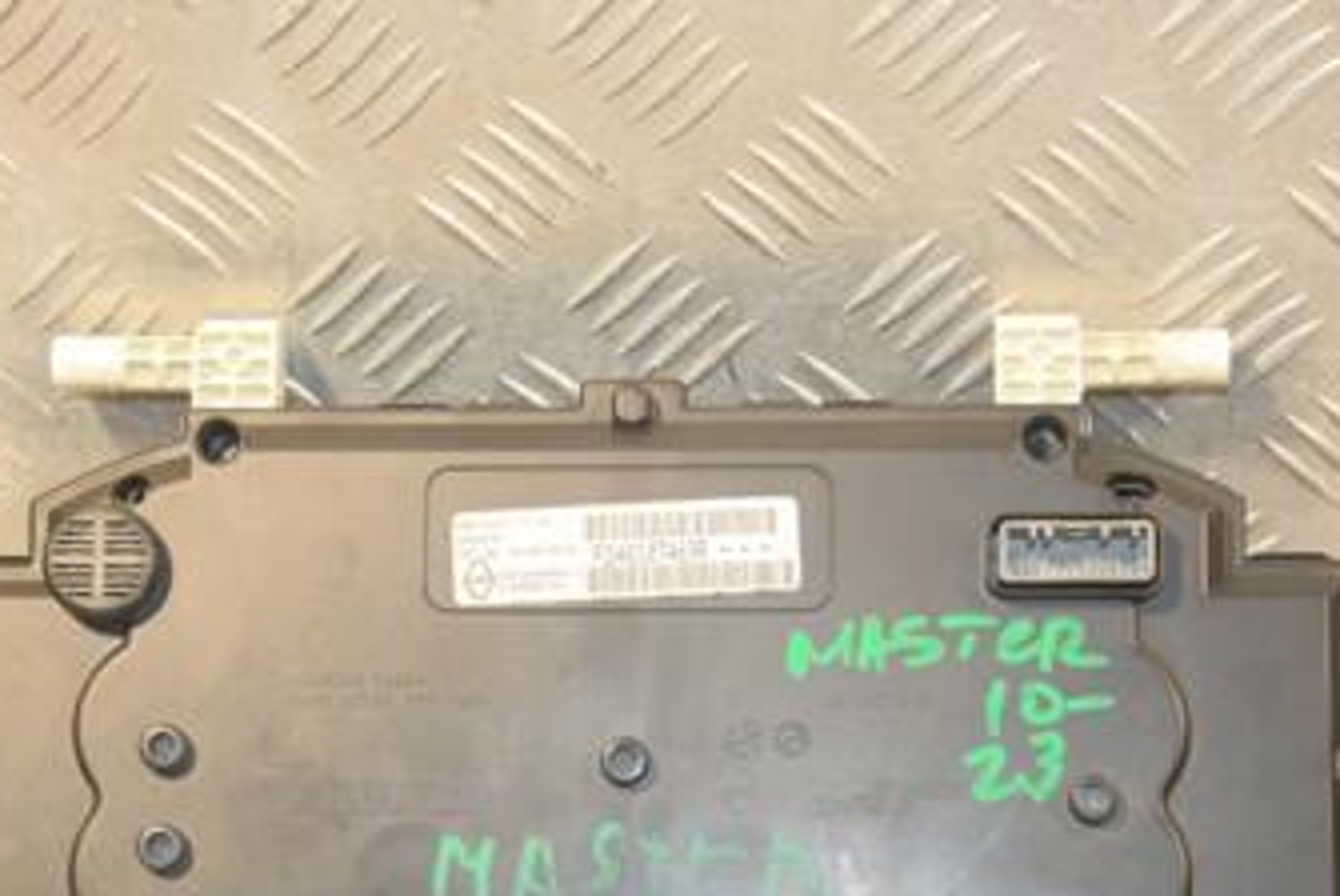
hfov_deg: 20.0
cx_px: 636
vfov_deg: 13.4
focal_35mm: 102
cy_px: 704
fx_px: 3800
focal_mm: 38
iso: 800
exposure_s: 1/200
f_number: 5
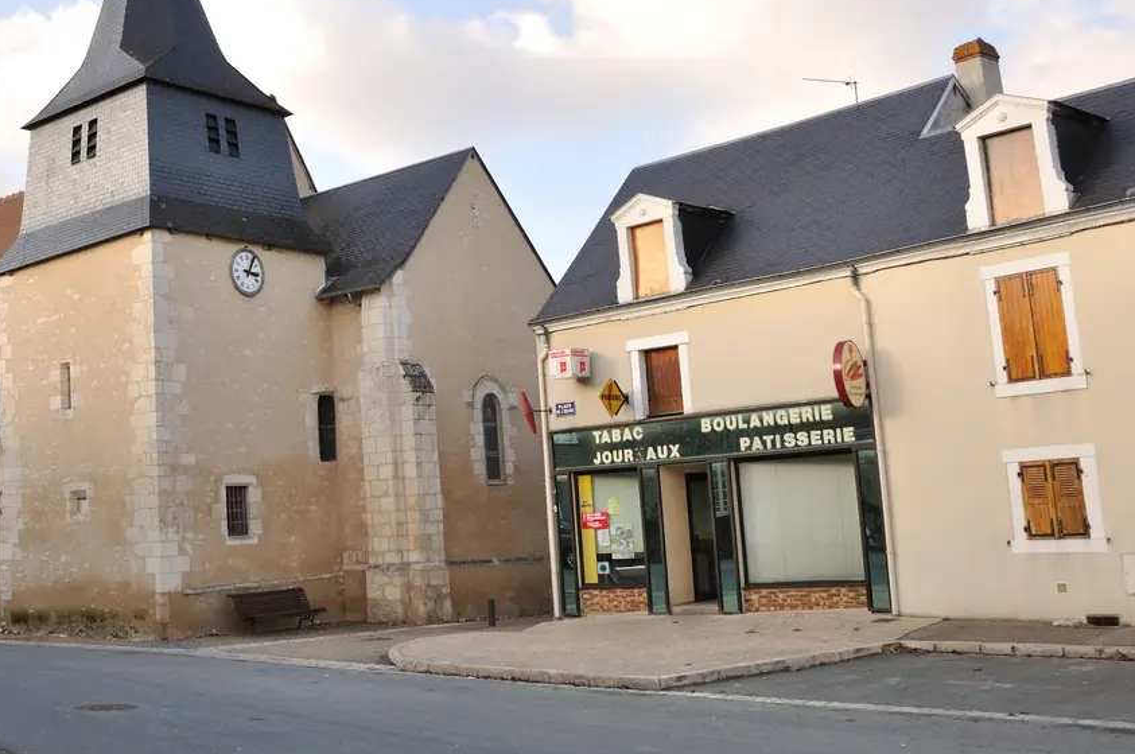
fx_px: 1291
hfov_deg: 45.9
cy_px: 283
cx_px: 296
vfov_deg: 32.4
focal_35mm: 41
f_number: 7.1
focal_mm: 18
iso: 200
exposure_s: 1/200
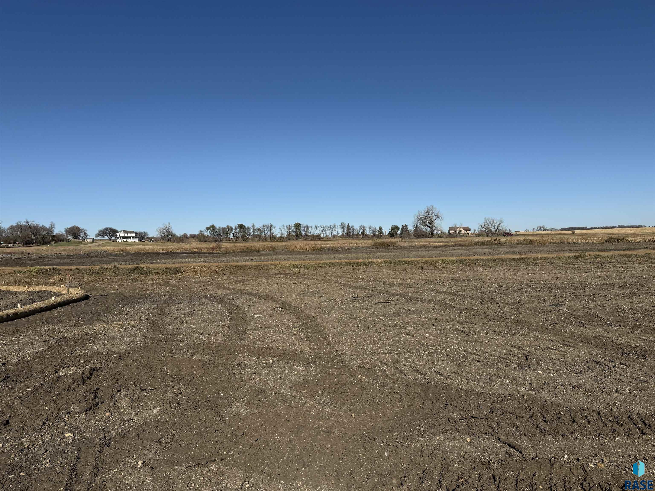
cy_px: 246
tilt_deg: -0.6
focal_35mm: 24
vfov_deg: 56.8
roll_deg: +2.3
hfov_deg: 71.6
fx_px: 454
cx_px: 328
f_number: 1.78
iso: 80
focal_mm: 6.76
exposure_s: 1/8130
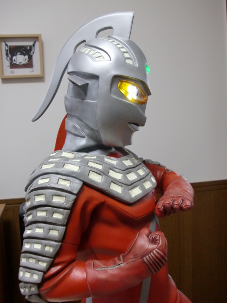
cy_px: 153
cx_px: 111
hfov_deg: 38.7
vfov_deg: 50.1
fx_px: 324
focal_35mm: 37
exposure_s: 1/60
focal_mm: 6.3
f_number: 2.8
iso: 400
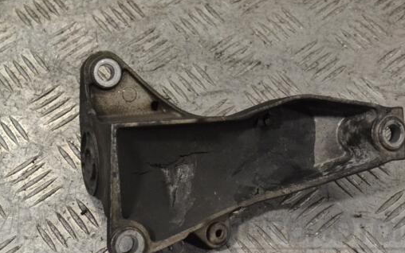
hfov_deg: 31.5
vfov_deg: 20.0
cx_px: 210
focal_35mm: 65
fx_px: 718
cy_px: 124
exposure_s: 1/250
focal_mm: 36
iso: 3200
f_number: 9
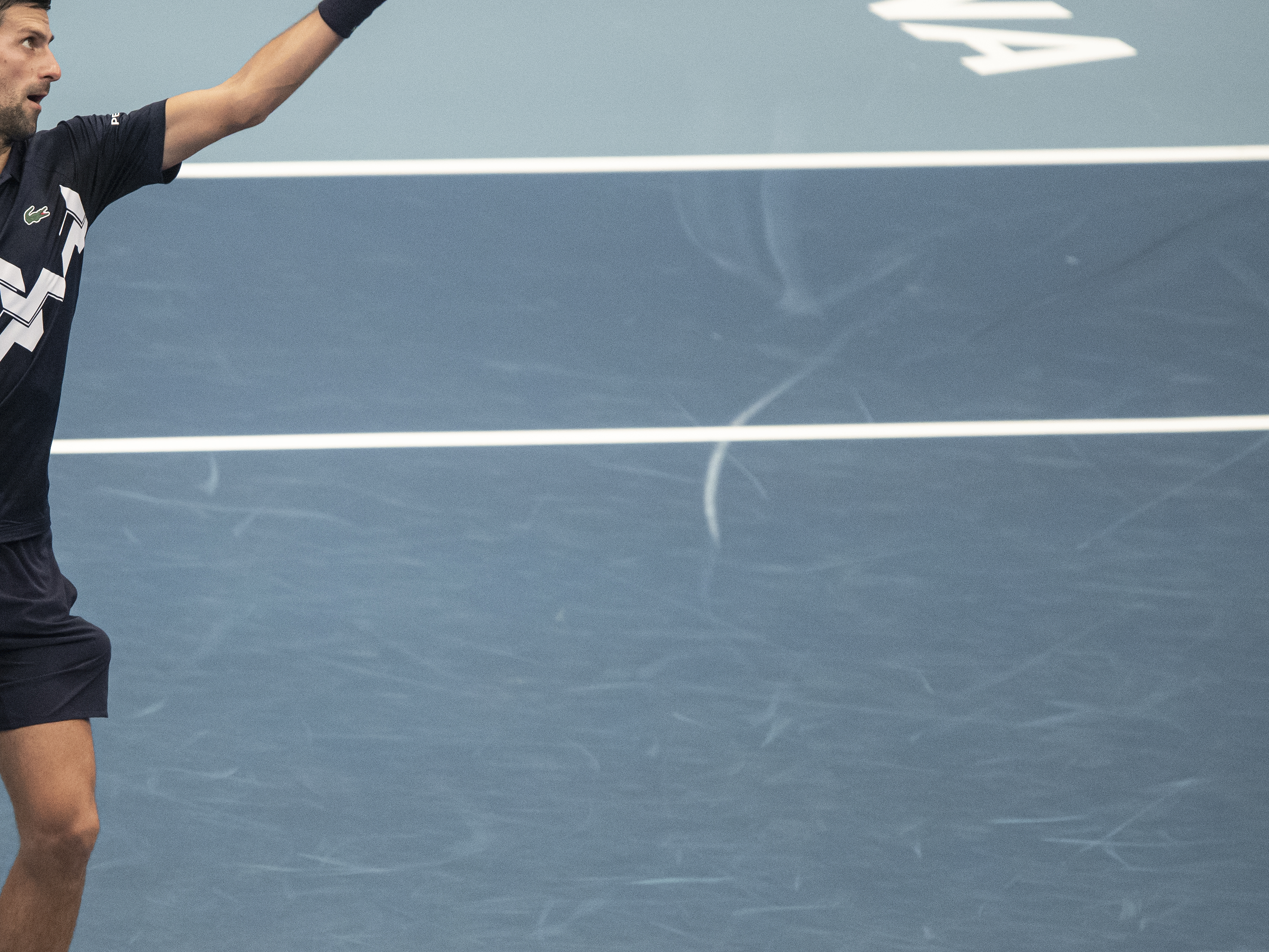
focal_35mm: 1001
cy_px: 459
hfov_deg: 2.0
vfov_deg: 1.5
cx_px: 311
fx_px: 36695
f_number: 4
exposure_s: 1/1000
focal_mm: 560
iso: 5000
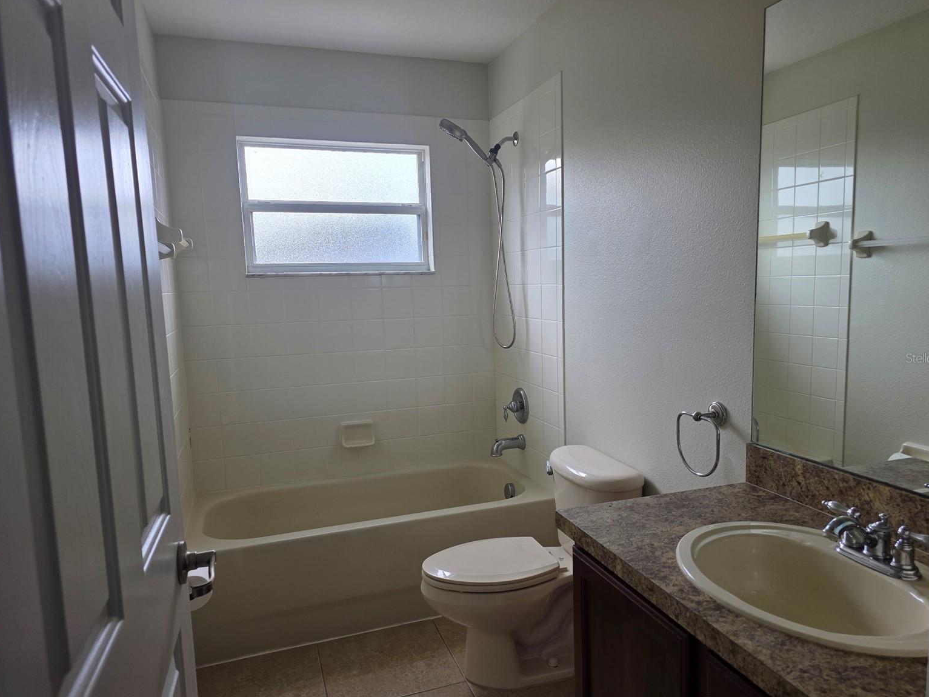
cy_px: 358
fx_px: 644
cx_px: 478
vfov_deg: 56.8
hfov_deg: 71.6
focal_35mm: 24
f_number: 1.7
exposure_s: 1/180
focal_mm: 6.3
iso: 100
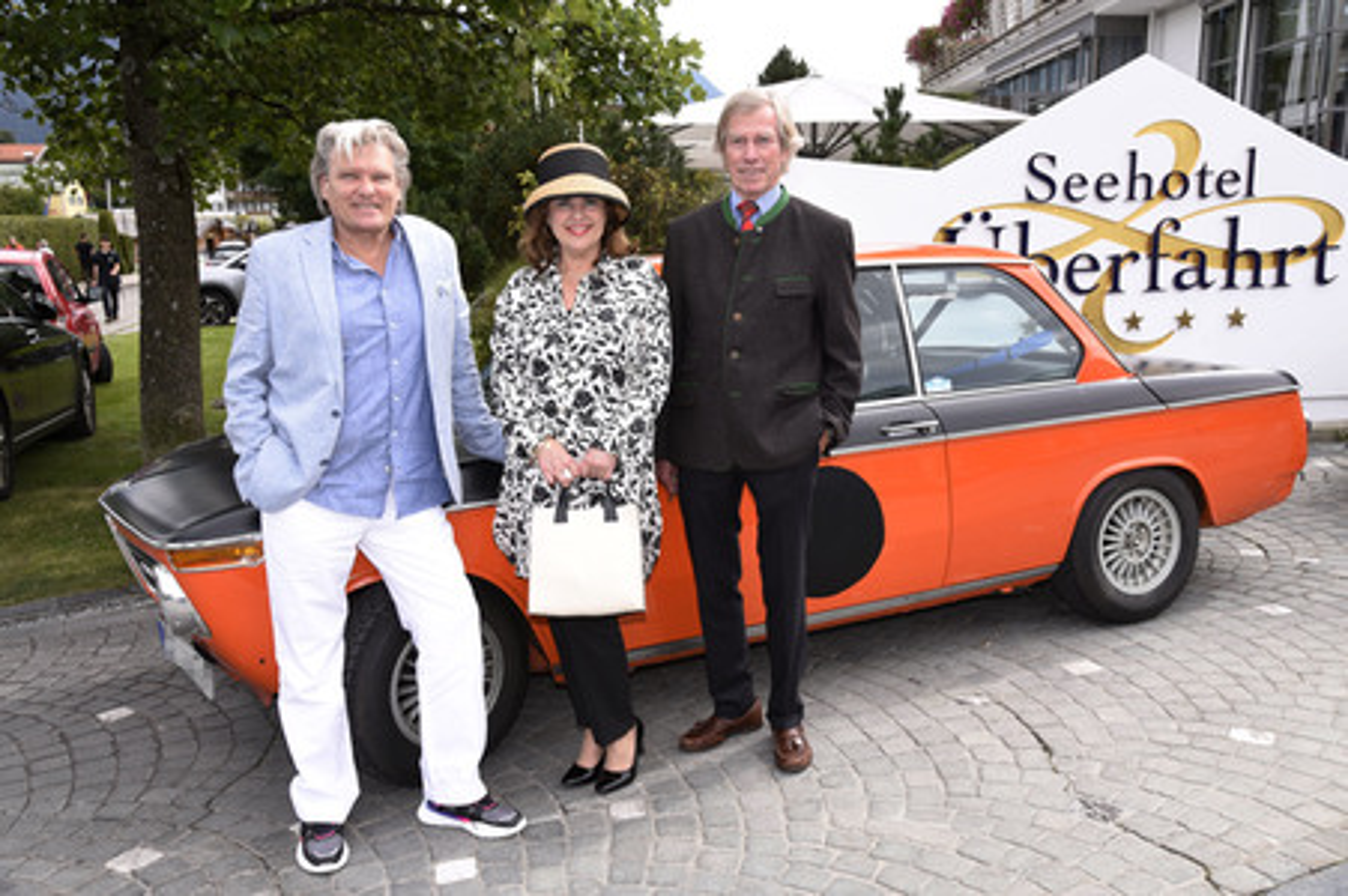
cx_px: 674
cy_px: 448
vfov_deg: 41.1
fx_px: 1197
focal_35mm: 32
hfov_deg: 58.8
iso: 200
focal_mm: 32
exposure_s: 1/100
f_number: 8
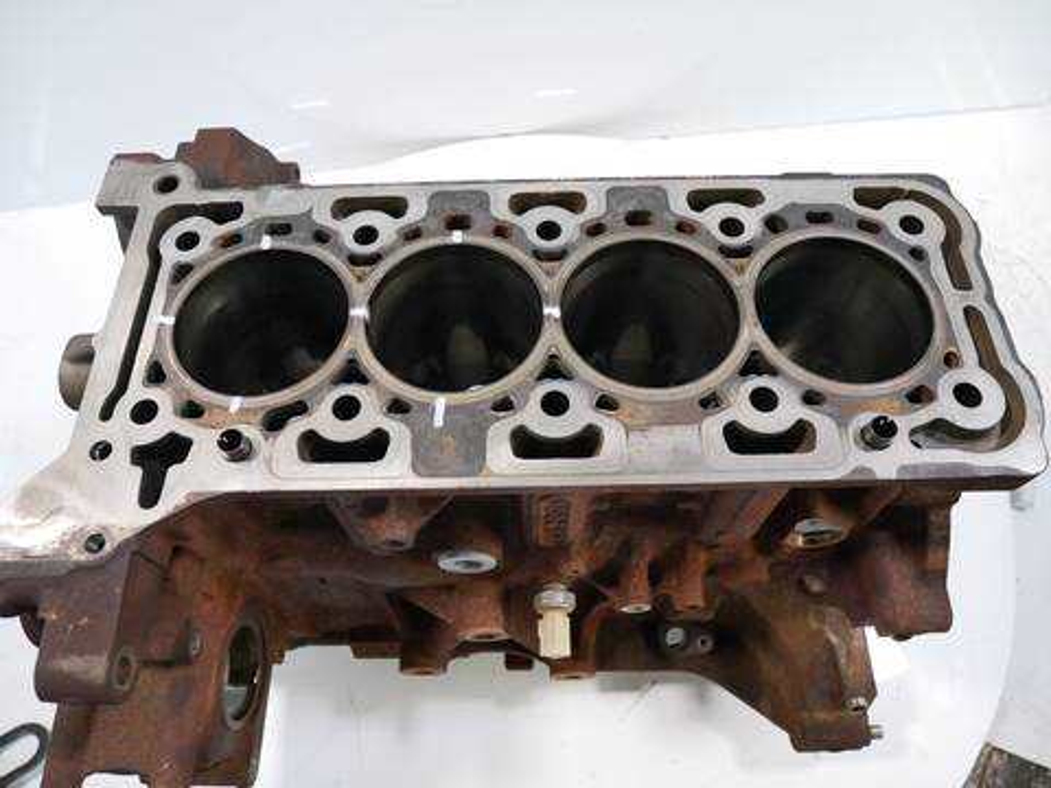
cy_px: 394
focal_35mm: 24
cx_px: 526
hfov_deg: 71.6
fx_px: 729
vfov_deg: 56.8
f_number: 3.5
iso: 1000
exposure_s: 1/60
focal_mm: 12
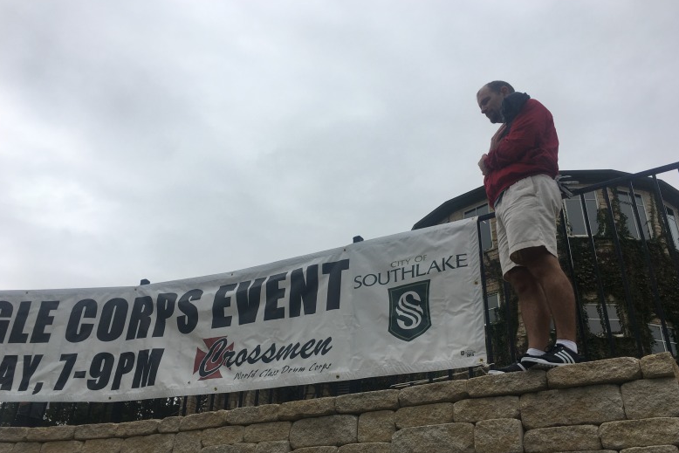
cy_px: 251
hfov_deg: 60.3
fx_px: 585
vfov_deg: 42.3
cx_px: 343
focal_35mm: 31
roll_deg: -2.4
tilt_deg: +31.1
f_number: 2.2
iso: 25
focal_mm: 4.15
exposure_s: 1/2404
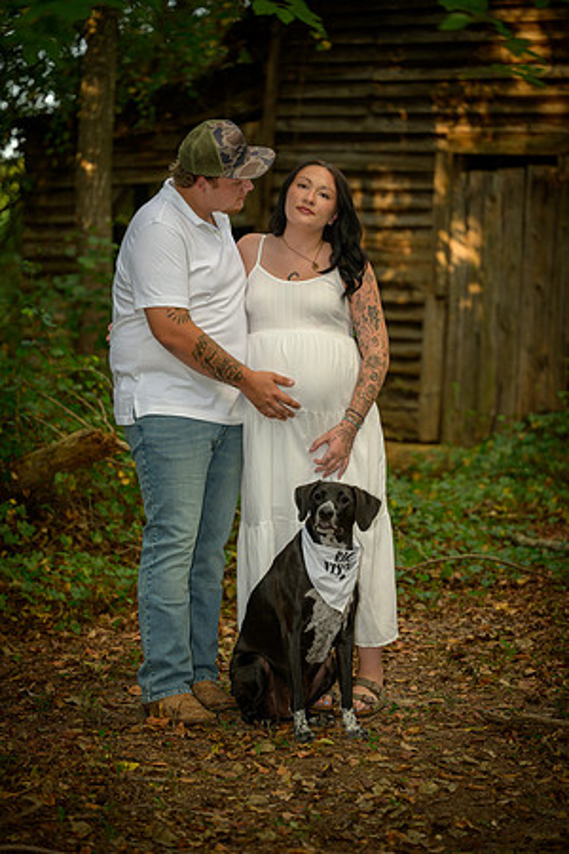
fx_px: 2489
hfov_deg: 13.0
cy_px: 427
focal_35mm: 105
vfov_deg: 19.5
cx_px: 284
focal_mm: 105
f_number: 3.3
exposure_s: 1/60
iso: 200
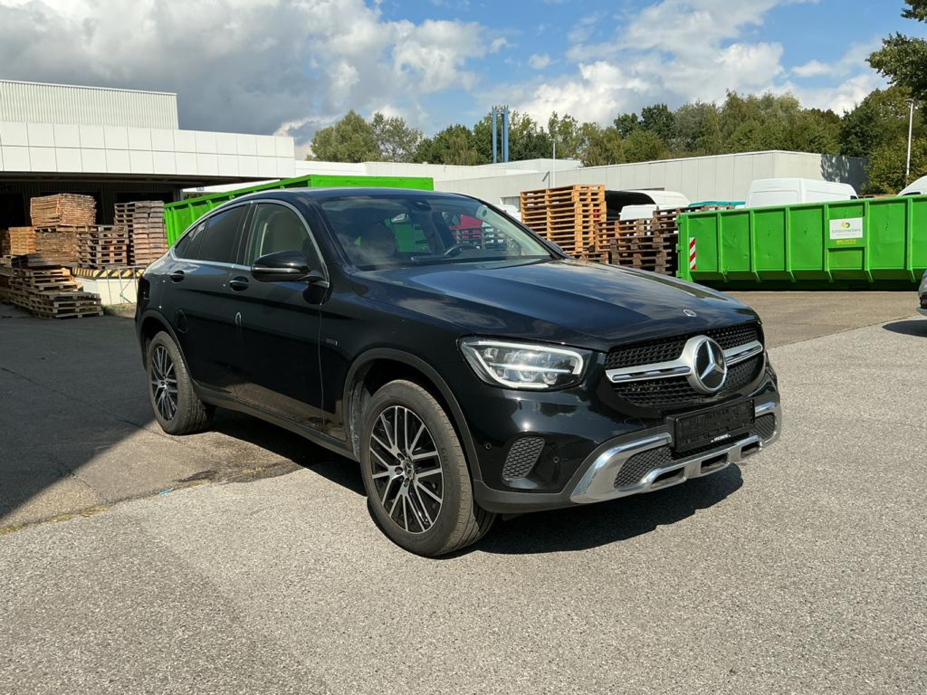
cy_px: 348
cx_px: 464
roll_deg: +1.7
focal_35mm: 29
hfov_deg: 61.7
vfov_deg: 48.2
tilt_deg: -8.6
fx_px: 777
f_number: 1.8
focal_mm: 3
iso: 25
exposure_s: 1/2141
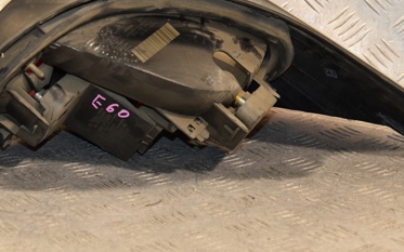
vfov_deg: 12.4
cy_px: 78
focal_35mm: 105
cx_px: 146
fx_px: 1156
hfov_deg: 19.8
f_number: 4.8
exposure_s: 1/125
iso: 800
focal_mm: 40
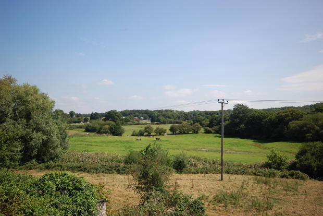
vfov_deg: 43.6
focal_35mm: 30
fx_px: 269
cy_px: 108
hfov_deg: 61.9
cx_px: 162
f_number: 8
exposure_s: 1/250
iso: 200
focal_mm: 20
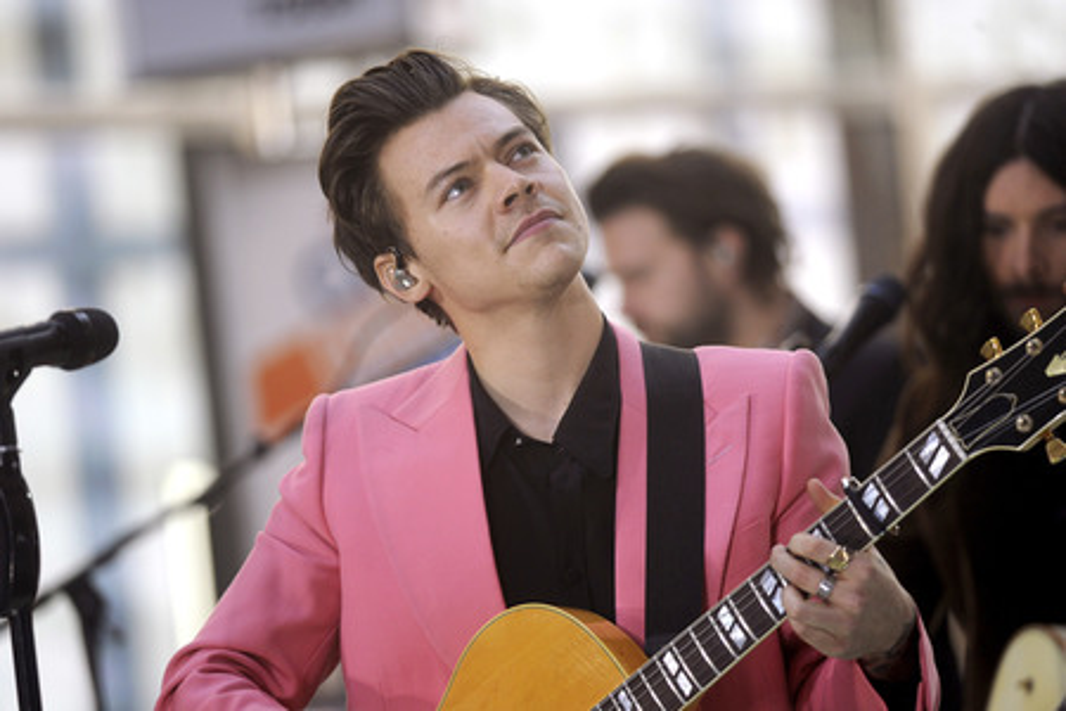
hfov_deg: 6.9
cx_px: 533
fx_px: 8883
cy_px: 356
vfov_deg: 4.6
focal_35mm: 300
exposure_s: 1/800
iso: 1000
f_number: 5
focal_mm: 300
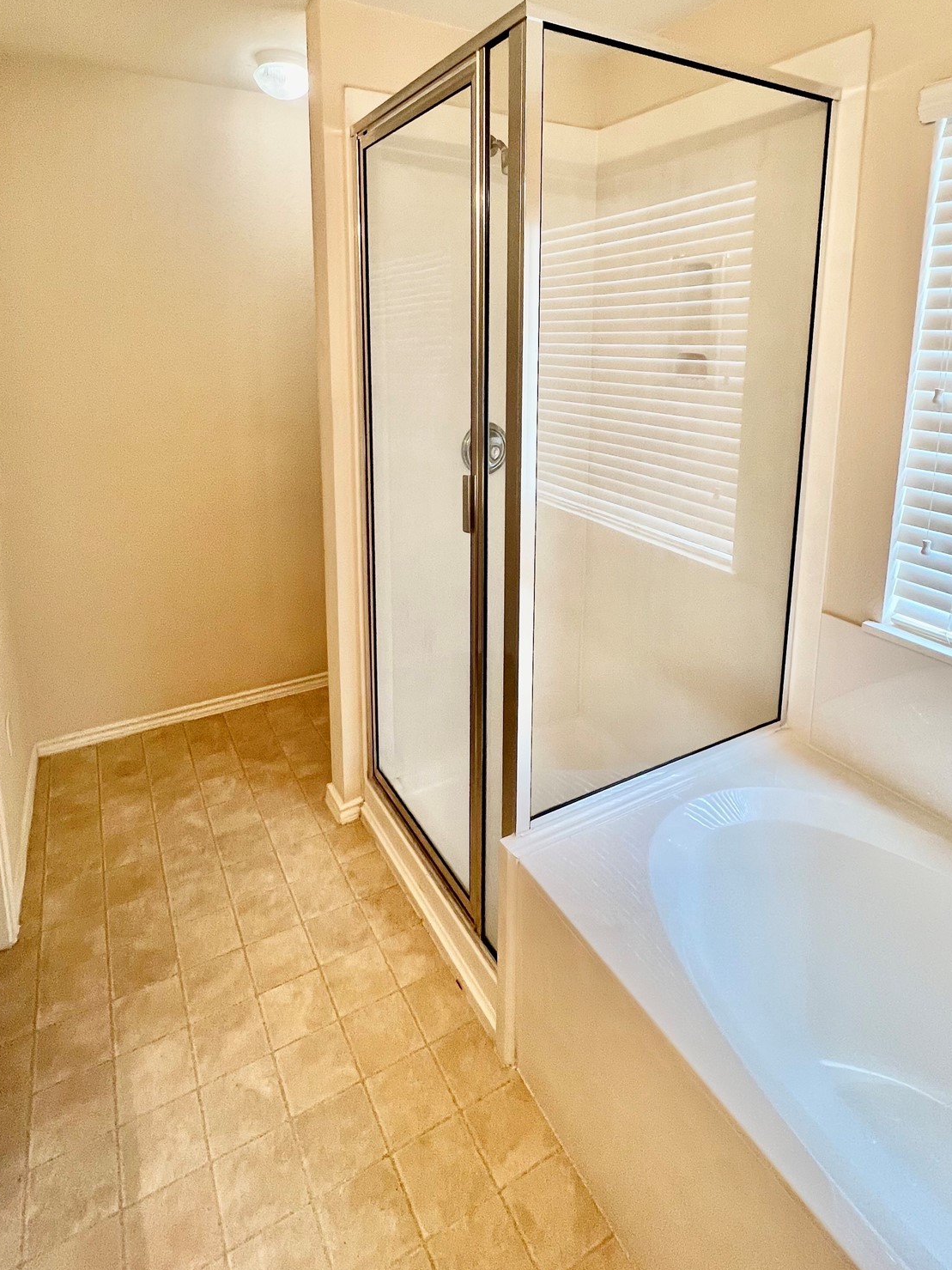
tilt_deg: -10.5
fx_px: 660
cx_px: 469
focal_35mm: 18
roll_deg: -0.4
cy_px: 457
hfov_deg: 71.6
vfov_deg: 85.6
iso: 160
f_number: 1.8
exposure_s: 1/120
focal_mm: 1.57
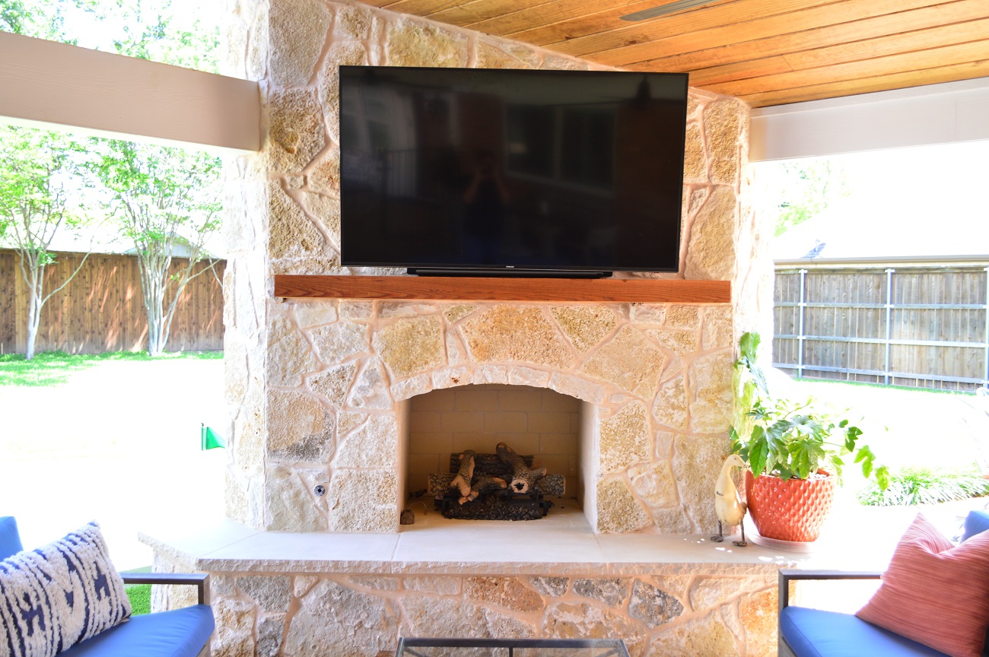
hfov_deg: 57.3
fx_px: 906
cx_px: 494
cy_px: 328
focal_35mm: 33
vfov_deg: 39.9
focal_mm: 22
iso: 140
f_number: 3.8
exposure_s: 1/30
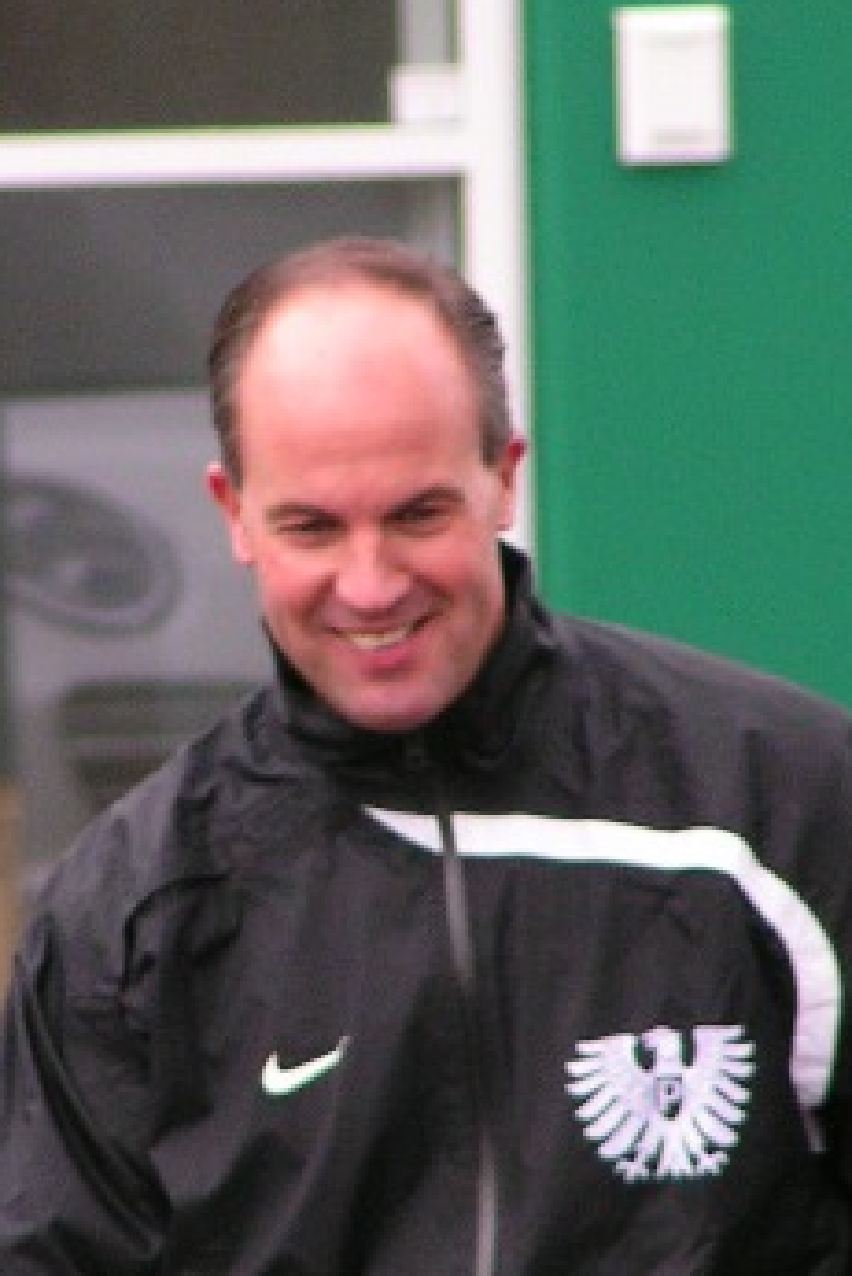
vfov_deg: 2.3
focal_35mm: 884
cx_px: 155
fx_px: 31348
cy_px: 668
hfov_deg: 1.6
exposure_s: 1/400
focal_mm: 56.3
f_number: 3.5
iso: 160
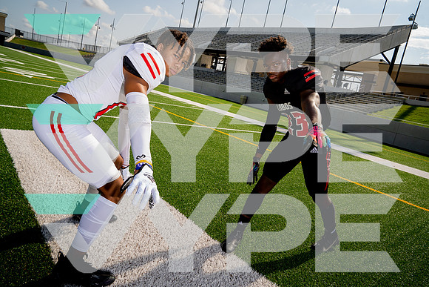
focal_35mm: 24
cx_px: 214
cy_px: 144
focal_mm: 24
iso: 100
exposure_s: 1/250
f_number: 7.1
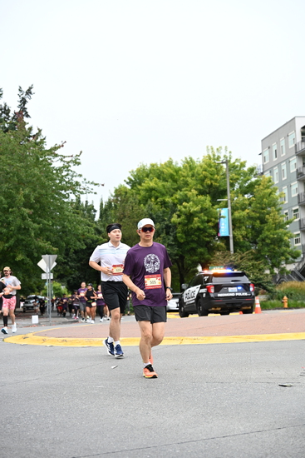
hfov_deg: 22.6
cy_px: 229
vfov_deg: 33.4
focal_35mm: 60
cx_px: 152
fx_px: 762
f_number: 4
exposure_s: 1/800
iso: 1600
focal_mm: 60
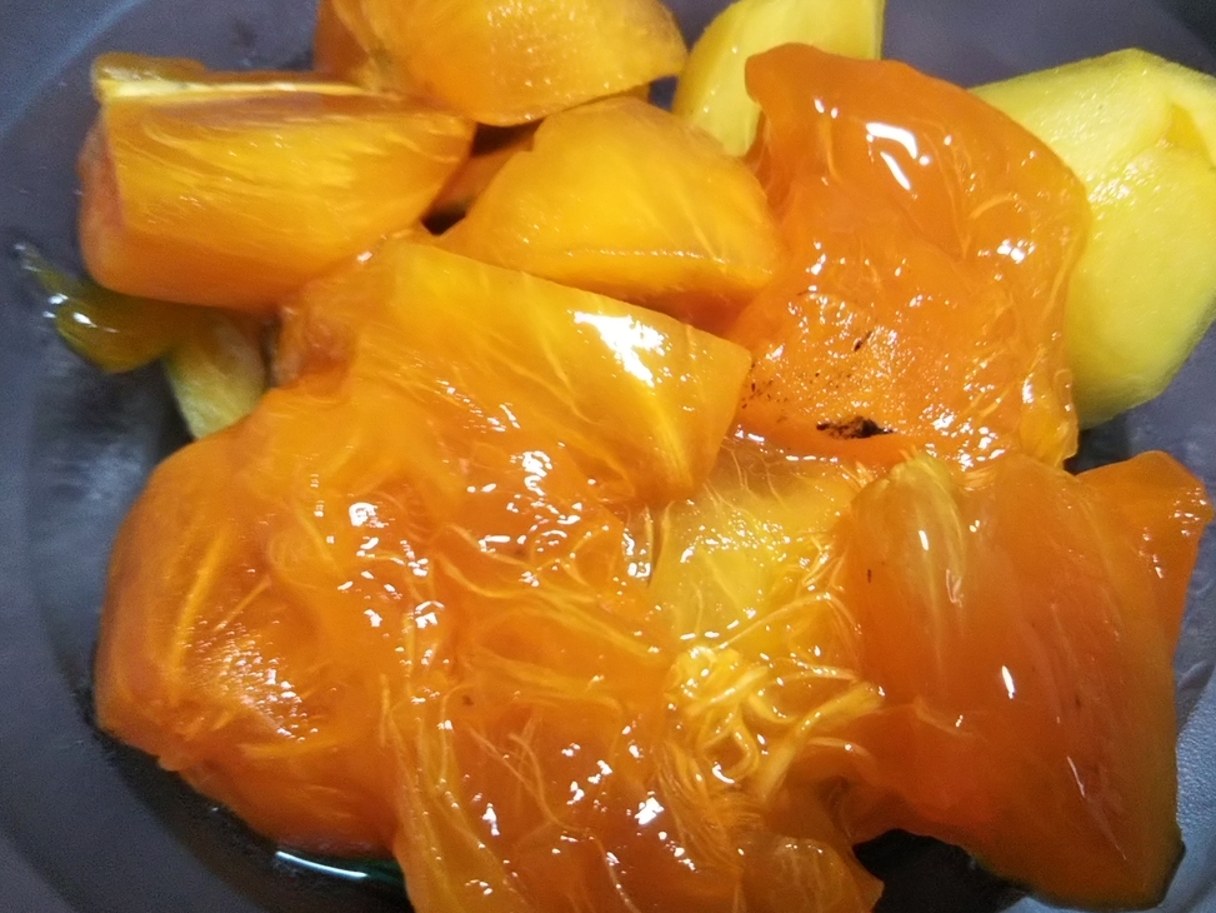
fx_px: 1300
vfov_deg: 38.7
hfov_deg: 50.1
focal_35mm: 37
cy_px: 431
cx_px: 646
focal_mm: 4
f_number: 2.2
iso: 160
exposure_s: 1/30
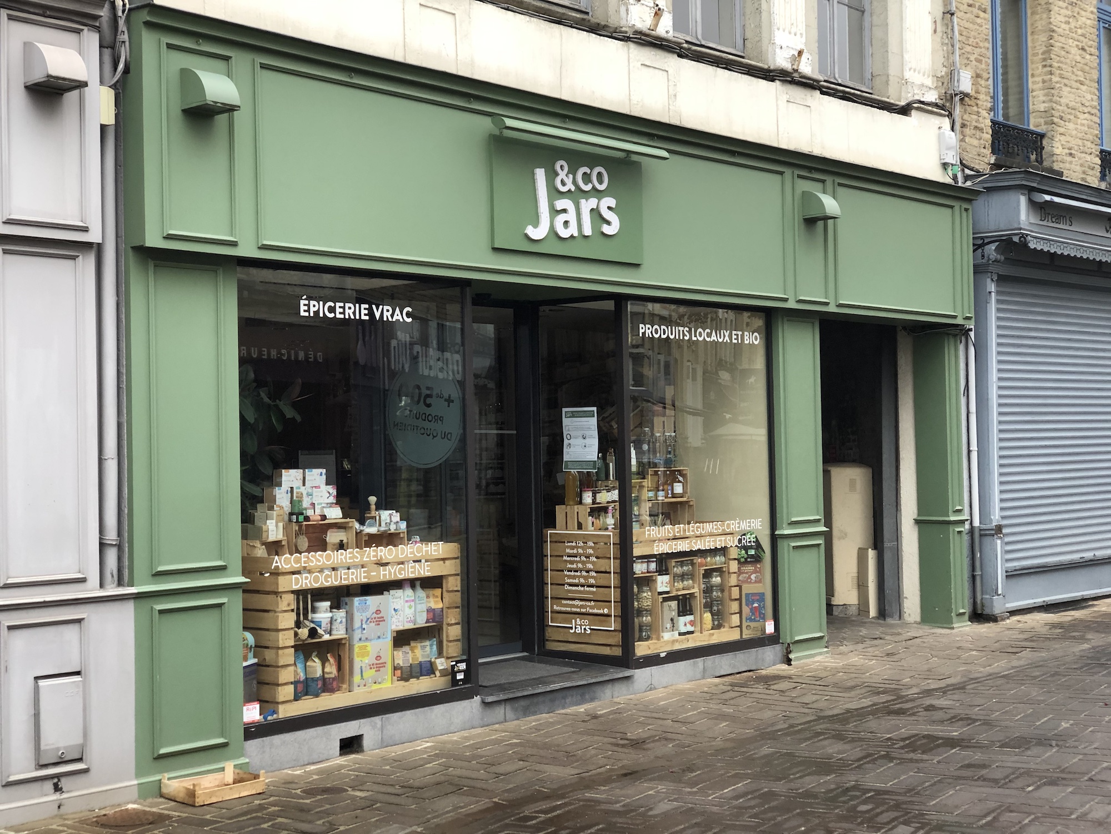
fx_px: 1669
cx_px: 556
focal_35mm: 52
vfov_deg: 28.0
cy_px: 417
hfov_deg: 36.8
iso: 50
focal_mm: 6
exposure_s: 1/60
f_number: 2.4
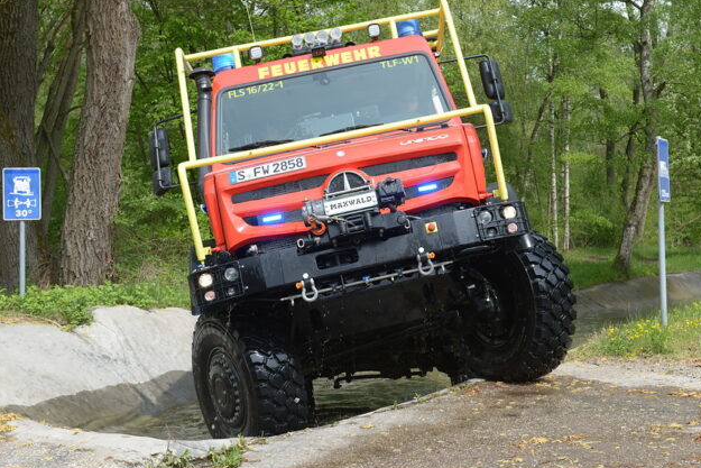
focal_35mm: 59
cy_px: 192
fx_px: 1149
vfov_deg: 23.0
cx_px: 411
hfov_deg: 33.8
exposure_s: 1/200
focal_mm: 48
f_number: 7.1
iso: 100
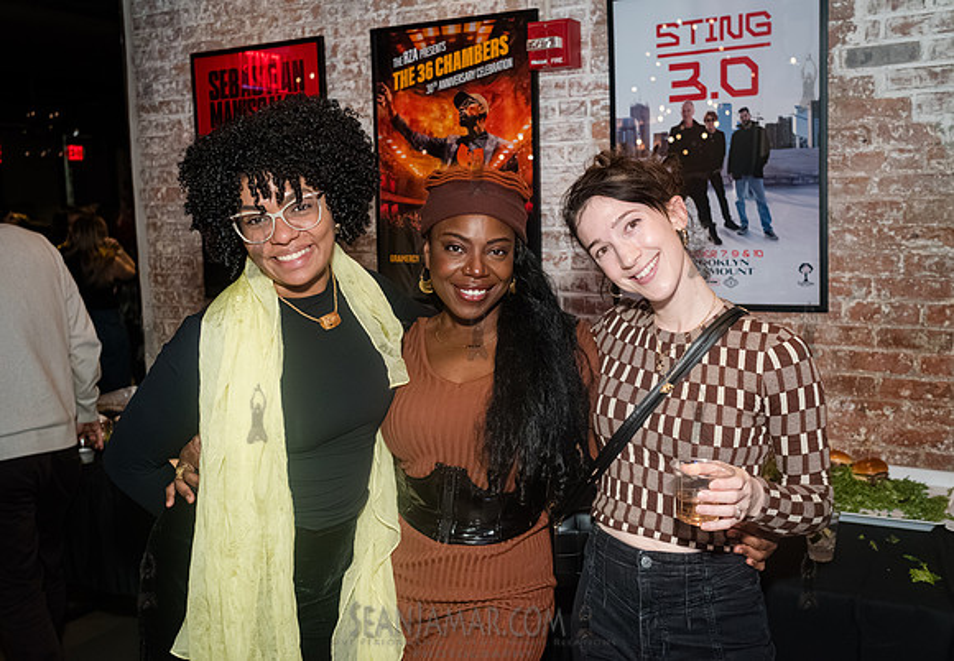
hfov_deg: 51.1
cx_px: 482
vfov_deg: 36.6
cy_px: 318
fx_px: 999
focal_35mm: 37
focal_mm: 35
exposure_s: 1/400
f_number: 5
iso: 8000
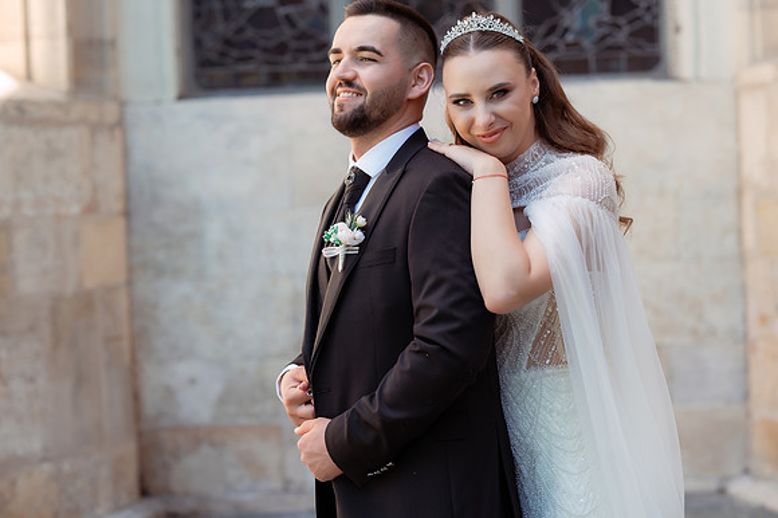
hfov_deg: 23.9
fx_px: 1836
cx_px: 389
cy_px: 259
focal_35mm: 85
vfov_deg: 16.1
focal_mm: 85
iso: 200
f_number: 3.5
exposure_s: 1/320
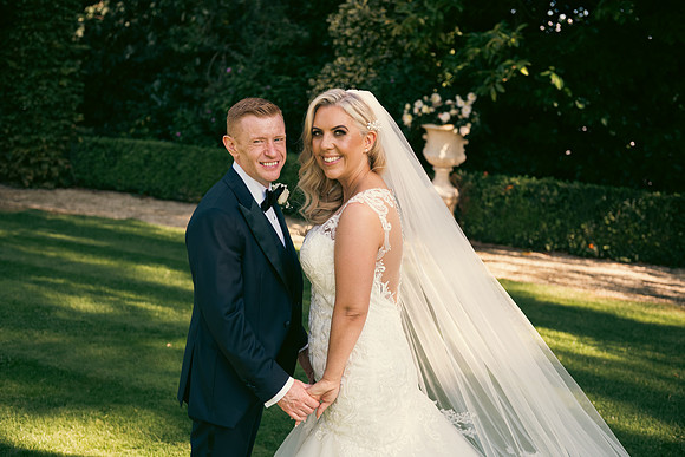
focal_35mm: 50
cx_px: 342
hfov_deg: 39.6
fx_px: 952
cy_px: 228
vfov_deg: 27.0
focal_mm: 50
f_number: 3.5
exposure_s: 1/400
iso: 200
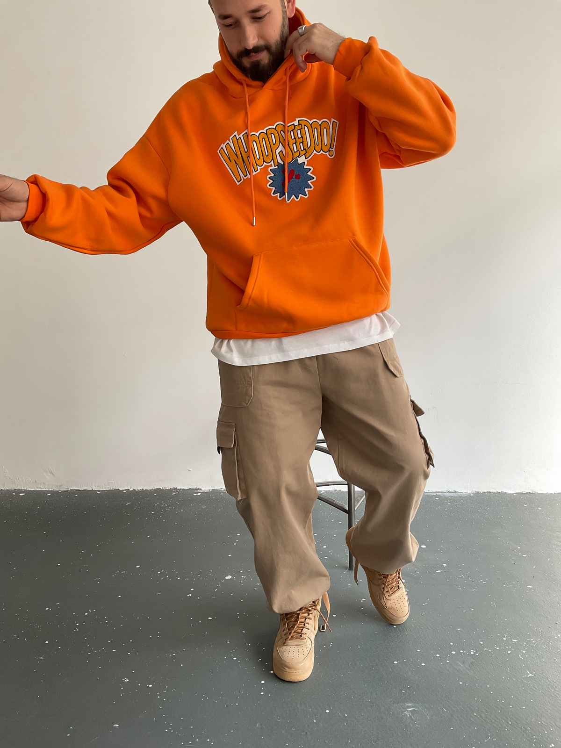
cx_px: 280
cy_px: 374
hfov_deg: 48.2
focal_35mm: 29
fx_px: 627
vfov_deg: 61.7
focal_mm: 3
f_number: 1.8
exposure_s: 1/120
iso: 40
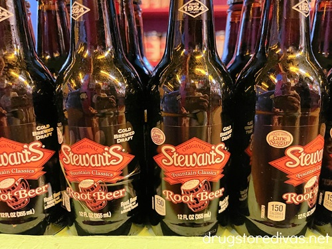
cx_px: 166
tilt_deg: -13.9
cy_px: 124
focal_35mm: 25
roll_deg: -0.1
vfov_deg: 54.9
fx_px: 240
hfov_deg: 69.4
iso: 640
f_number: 1.6
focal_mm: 5.1
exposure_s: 1/30
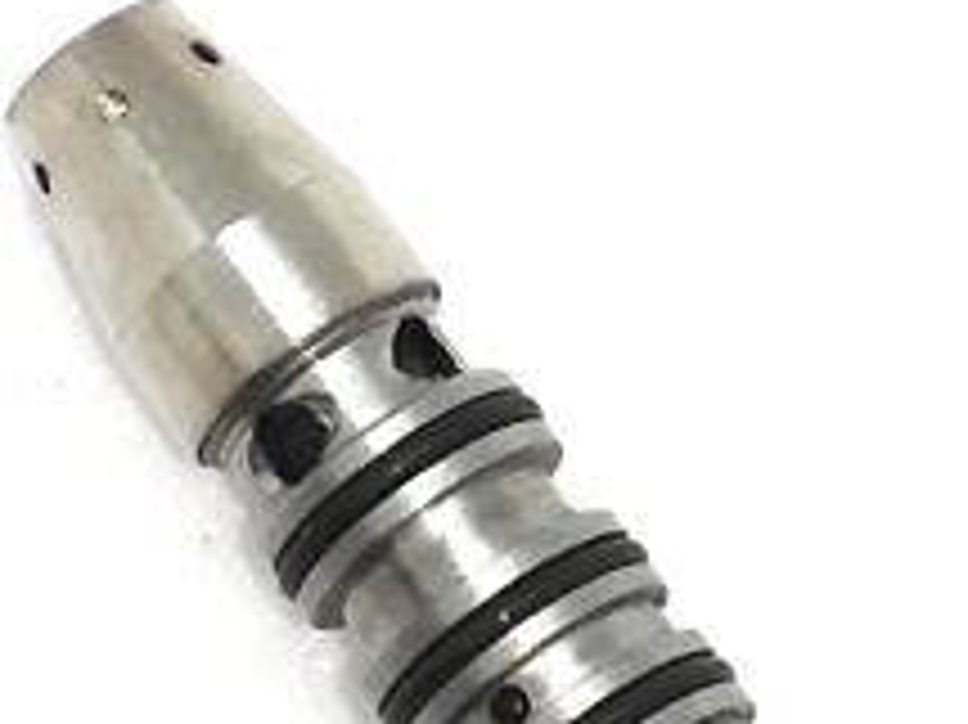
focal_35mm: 210
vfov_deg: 6.9
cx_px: 936
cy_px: 1196
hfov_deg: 9.4
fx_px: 5869
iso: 50
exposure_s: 1/305
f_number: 1.8
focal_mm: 3.95
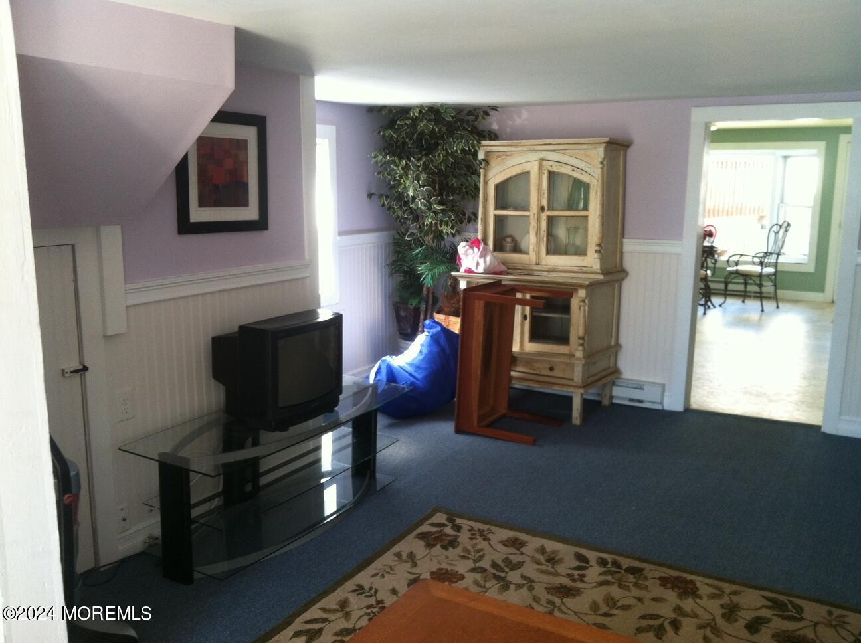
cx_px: 430
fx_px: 869
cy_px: 322
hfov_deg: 52.7
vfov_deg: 40.6
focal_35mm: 35
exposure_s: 1/30
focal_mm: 3.85
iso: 100
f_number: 2.8
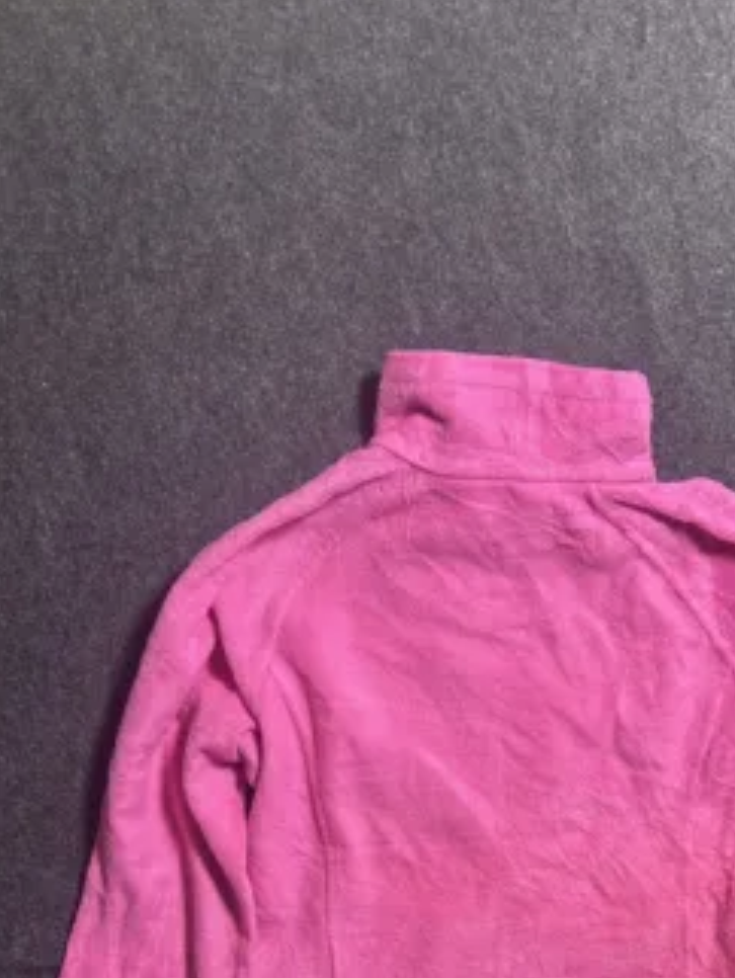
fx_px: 1216
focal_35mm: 43
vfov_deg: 42.6
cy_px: 718
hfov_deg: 33.3
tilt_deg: -74.0
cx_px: 504
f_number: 1.5
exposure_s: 1/50
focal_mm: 5.7
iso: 160
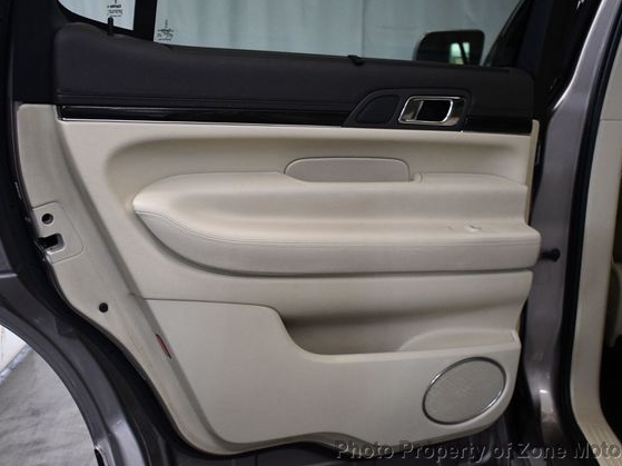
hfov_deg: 42.9
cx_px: 322
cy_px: 234
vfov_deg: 32.9
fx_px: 790
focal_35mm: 44
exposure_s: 1/125
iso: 2000
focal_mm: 27
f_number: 4
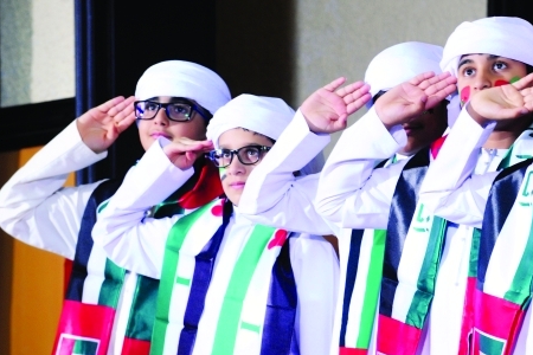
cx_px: 373
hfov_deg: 7.2
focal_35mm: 284
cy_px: 247
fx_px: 4204
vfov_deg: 4.8
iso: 2000
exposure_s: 1/80
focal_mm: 200
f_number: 5.6
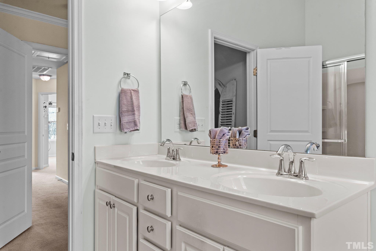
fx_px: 251
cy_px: 126
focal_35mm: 24
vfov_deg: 53.1
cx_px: 188
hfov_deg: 73.7
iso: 400
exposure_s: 1/8
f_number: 6.3
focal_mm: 24
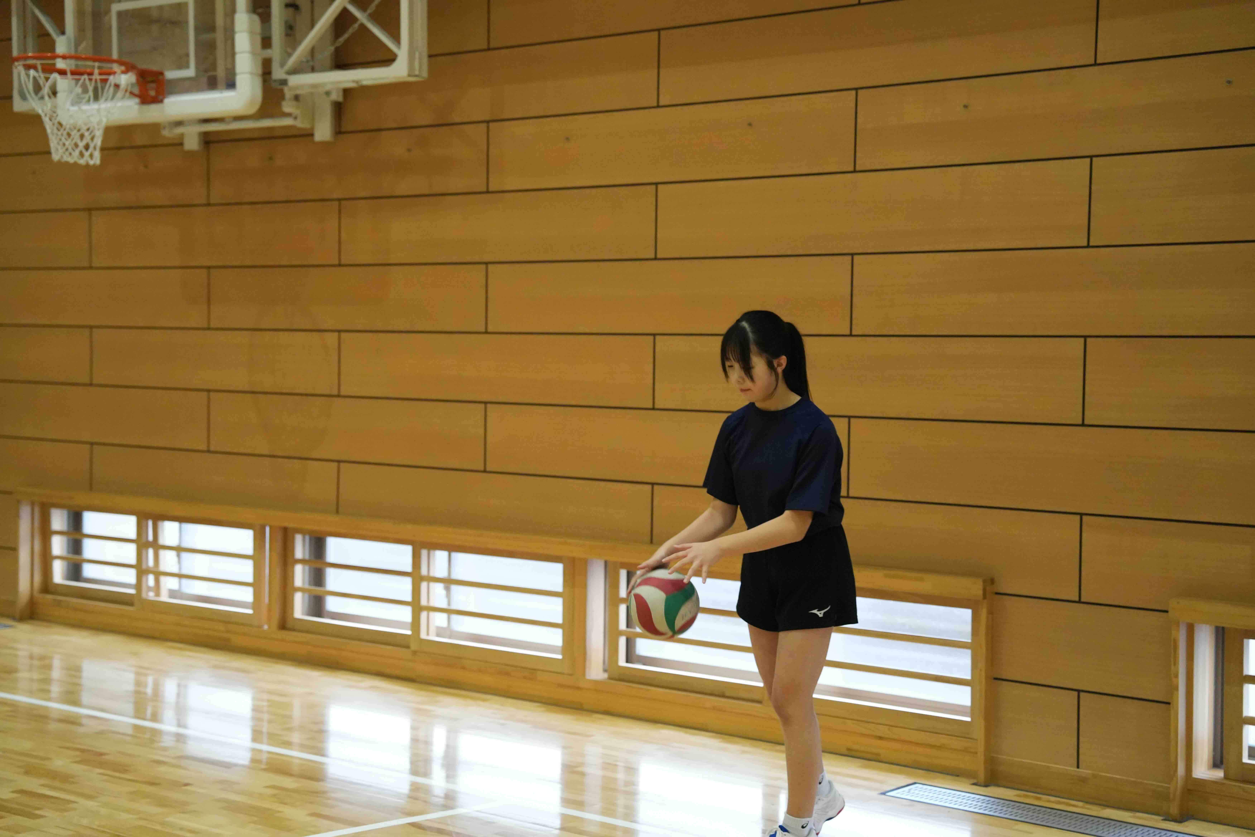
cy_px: 418
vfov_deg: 23.8
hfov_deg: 35.1
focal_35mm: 57
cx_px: 628
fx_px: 1987
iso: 8000
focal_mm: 57
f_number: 2.8
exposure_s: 1/500
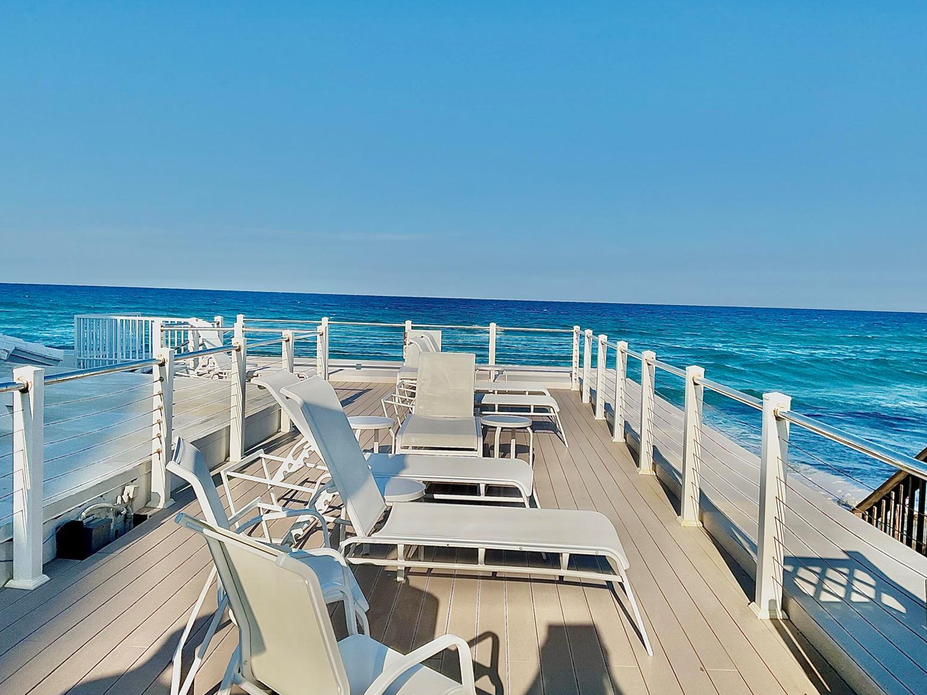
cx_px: 474
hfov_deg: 60.0
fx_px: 803
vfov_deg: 46.8
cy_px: 347
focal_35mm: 30
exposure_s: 1/4405
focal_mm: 3
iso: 16
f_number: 1.8
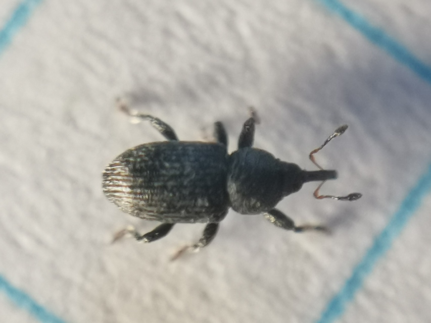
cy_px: 162
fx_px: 1768
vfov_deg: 10.4
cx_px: 216
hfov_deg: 13.9
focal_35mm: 142
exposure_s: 1/100
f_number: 1.8
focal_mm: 4.75
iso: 125
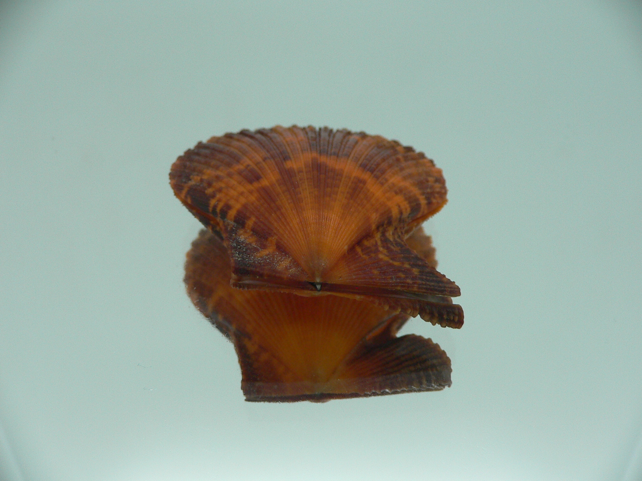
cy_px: 240
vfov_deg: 40.7
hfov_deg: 52.6
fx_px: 649
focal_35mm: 35
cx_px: 321
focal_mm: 4.6
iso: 100
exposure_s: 1/60
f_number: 2.8
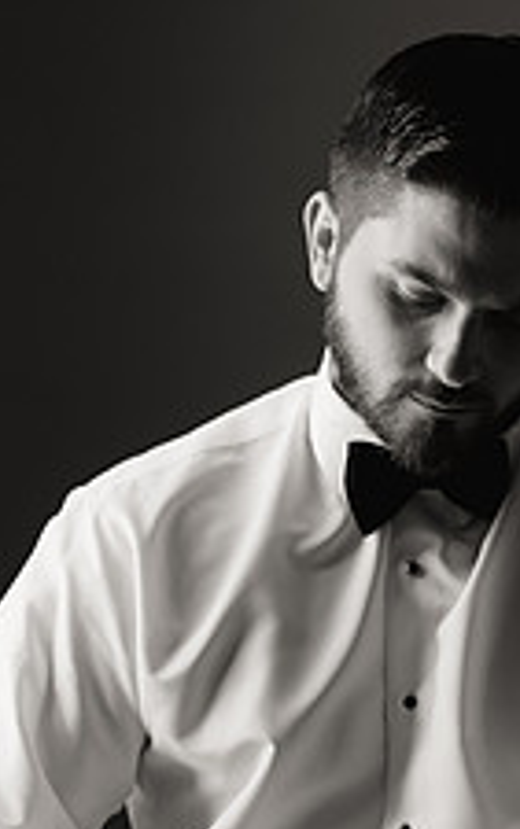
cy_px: 671
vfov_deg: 12.0
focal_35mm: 173
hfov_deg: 7.6
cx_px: 398
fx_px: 3915
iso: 800
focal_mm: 85
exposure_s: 1/250
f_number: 2.2
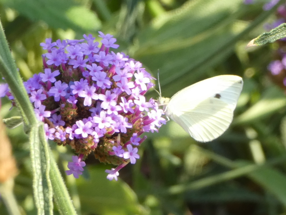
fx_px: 2132
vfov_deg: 5.8
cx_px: 143
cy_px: 108
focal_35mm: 258
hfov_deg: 7.7
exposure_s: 1/80
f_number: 5.5
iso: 160
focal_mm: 46.2
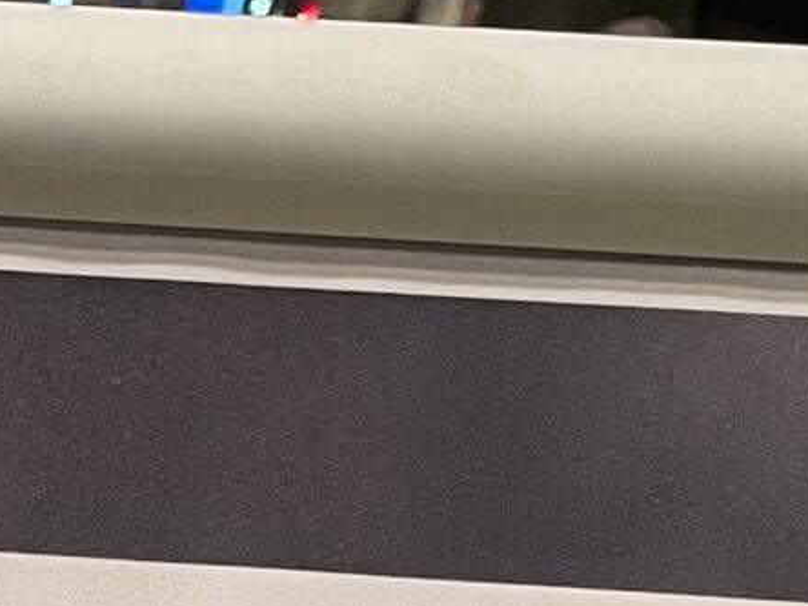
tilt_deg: -20.5
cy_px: 1403
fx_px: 3501
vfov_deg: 9.0
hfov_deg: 12.5
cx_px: -419
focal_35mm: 150
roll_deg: -3.9
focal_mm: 4.2
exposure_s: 1/50
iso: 125
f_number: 1.6
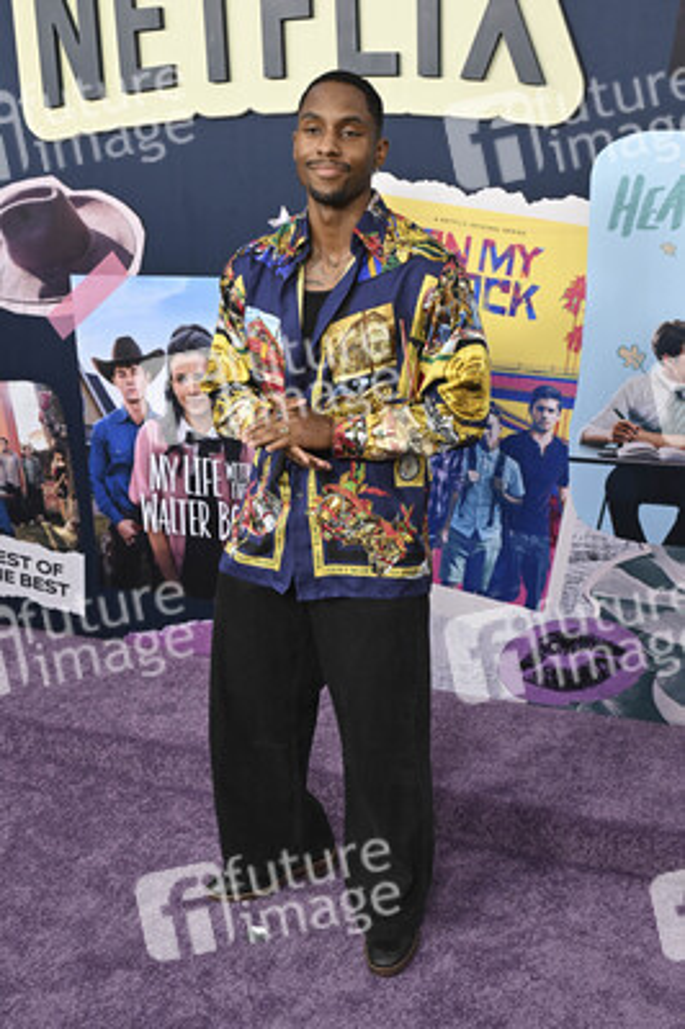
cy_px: 514
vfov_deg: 51.9
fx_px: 1058
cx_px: 342
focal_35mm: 37
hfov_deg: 35.9
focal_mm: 37
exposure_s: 1/250
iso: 1250
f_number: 5.6
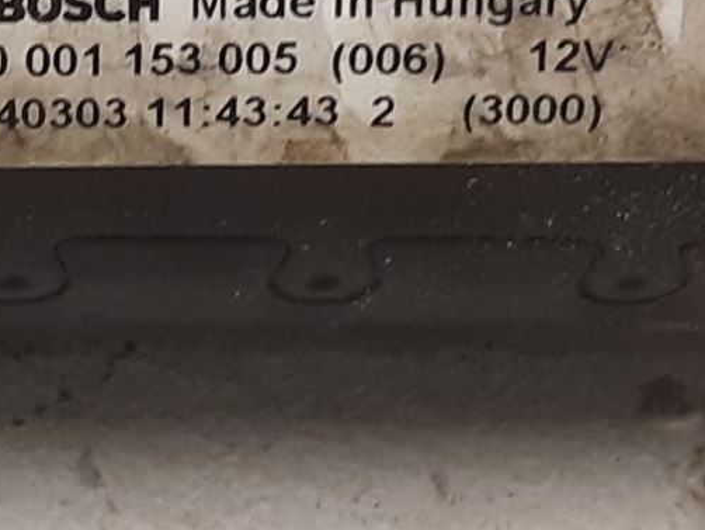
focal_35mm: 106
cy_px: -31
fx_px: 2160
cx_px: 170
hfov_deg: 18.4
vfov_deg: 13.7
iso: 160
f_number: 1.7
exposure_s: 1/50
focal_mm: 3.93
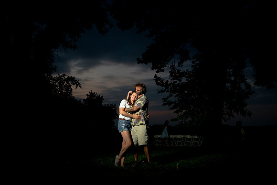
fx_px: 239
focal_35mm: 31
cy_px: 92
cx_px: 138
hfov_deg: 60.3
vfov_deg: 42.3
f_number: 5.6
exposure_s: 1/160
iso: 2000
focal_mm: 31
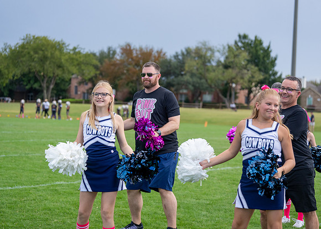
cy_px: 114
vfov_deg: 18.8
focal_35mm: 76
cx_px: 160
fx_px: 691
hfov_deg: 26.2
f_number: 2.8
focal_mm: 70
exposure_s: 1/4000
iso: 500
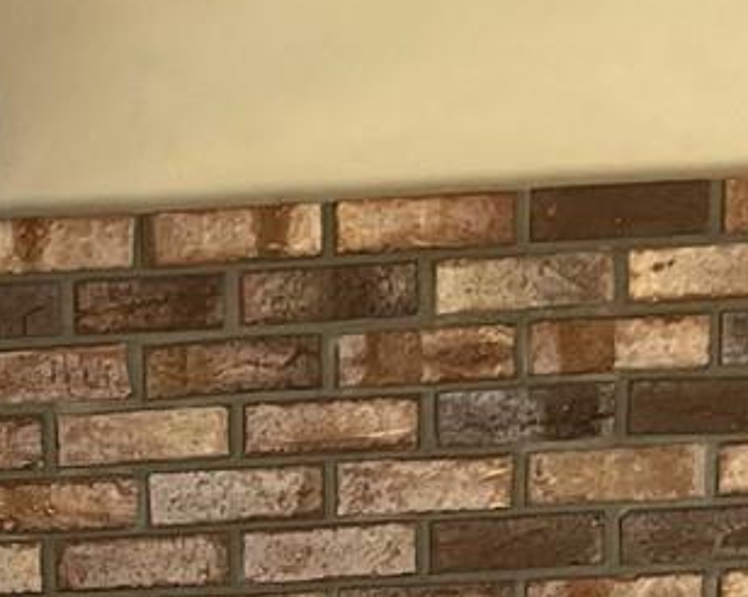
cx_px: -299
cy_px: 1092
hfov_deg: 12.6
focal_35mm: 147
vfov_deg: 9.9
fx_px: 3252
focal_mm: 3
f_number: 1.8
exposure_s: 1/122
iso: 32
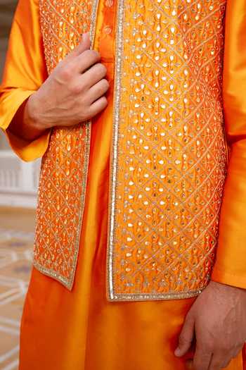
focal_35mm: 38
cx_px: 123
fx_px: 389
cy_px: 185
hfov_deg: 35.1
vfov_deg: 50.7
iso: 100
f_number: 5
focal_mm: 38
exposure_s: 1/160
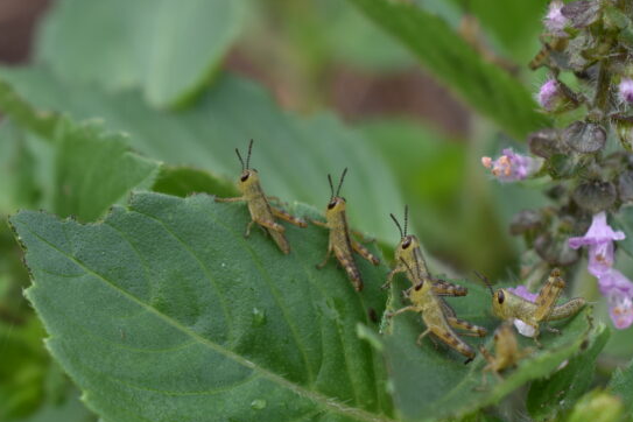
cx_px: 401
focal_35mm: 117
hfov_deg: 17.5
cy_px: 297
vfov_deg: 11.7
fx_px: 2052
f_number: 8
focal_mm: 55
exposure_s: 1/250
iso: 220
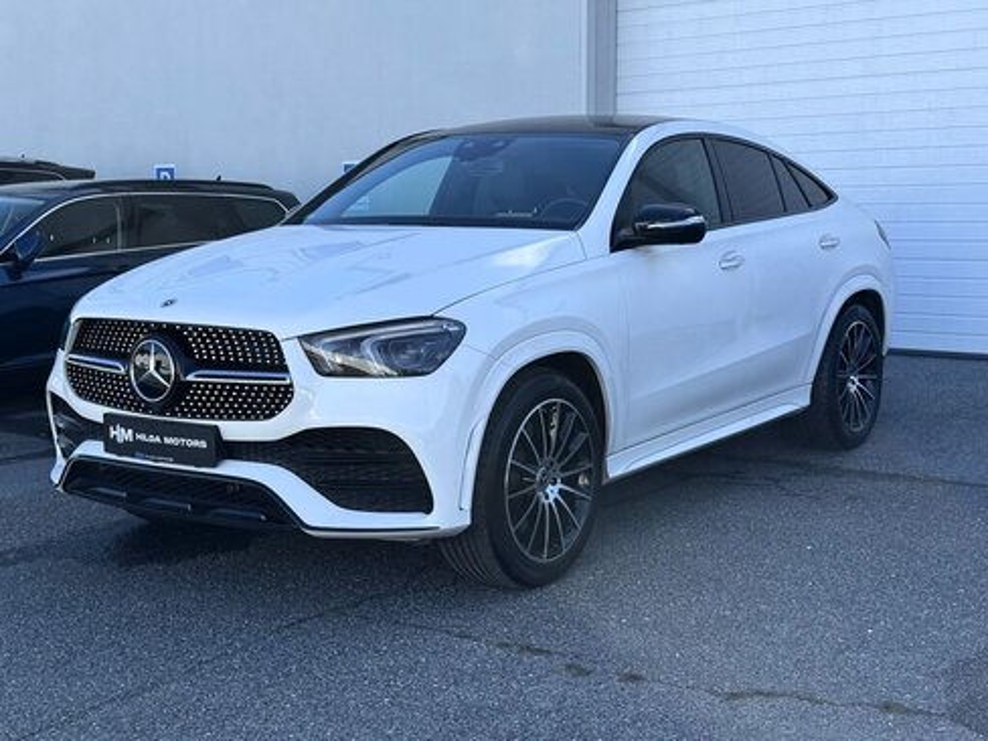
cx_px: 494
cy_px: 370
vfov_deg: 30.3
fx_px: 1370
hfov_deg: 39.7
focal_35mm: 48
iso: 64
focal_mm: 6.76
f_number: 1.78
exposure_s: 1/1724
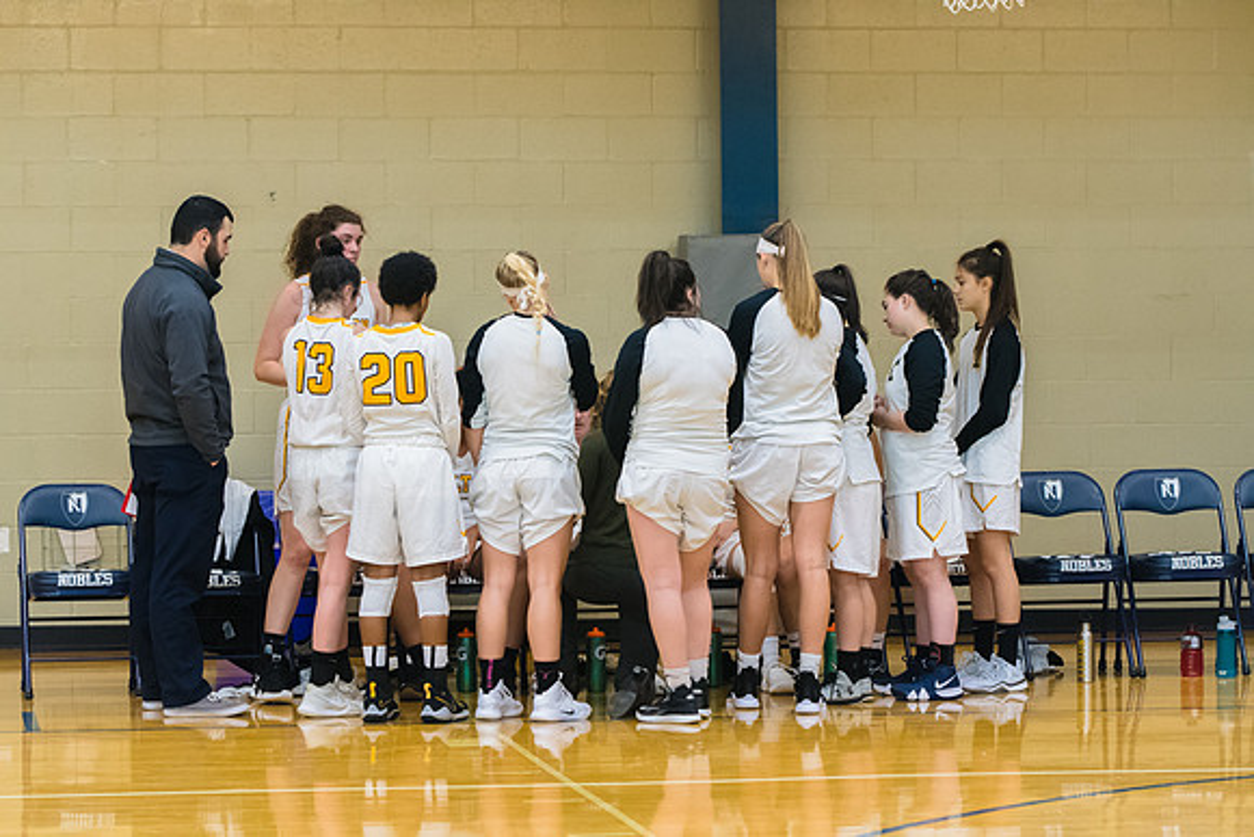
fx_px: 4703
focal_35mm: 135
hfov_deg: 15.2
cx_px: 627
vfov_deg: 10.2
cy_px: 418
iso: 3200
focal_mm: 90
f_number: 3.5
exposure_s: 1/400
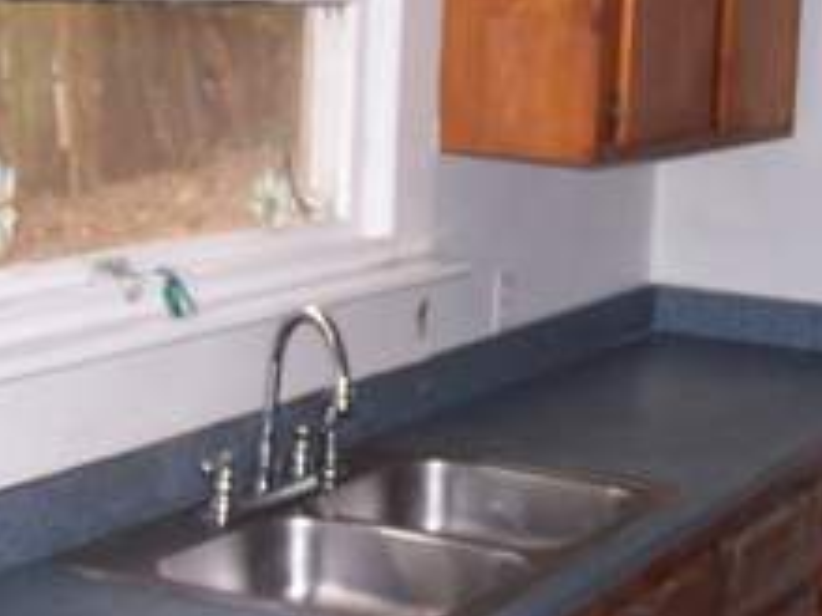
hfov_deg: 23.4
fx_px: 1971
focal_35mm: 83
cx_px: 590
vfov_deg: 17.8
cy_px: 302
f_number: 2.8
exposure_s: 1/60
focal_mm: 6.3
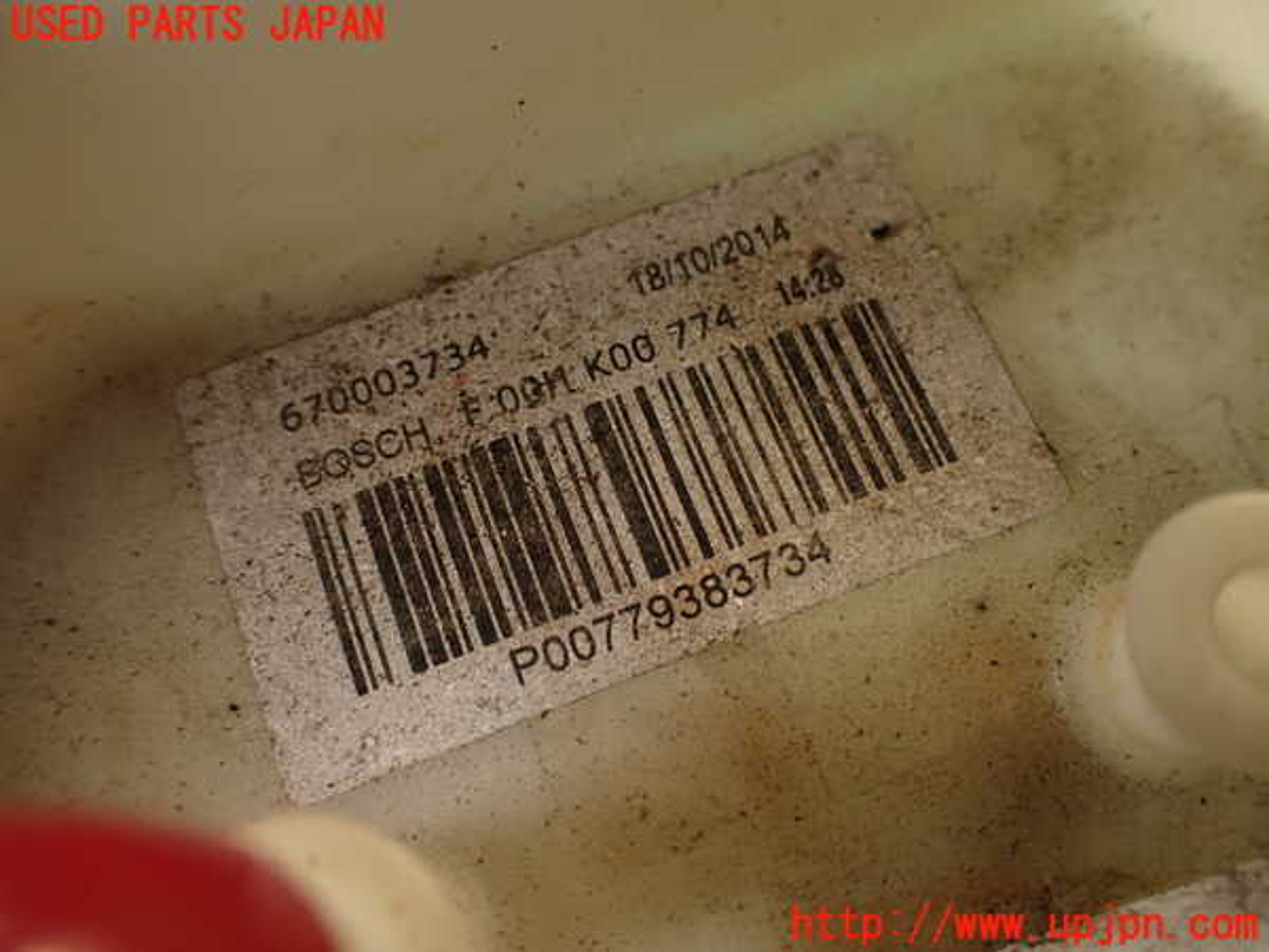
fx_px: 1173
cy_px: 476
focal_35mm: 32
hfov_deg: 56.8
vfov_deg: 44.2
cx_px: 634
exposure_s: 1/60
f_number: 2.4
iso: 200
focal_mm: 5.79
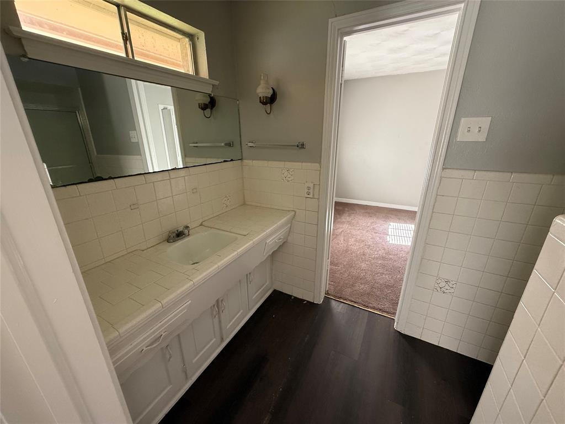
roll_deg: +0.5
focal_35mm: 14
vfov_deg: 85.7
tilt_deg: -18.0
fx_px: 229
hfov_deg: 102.1
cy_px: 212
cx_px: 282
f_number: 2.2
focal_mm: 2.22
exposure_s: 1/78
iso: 320
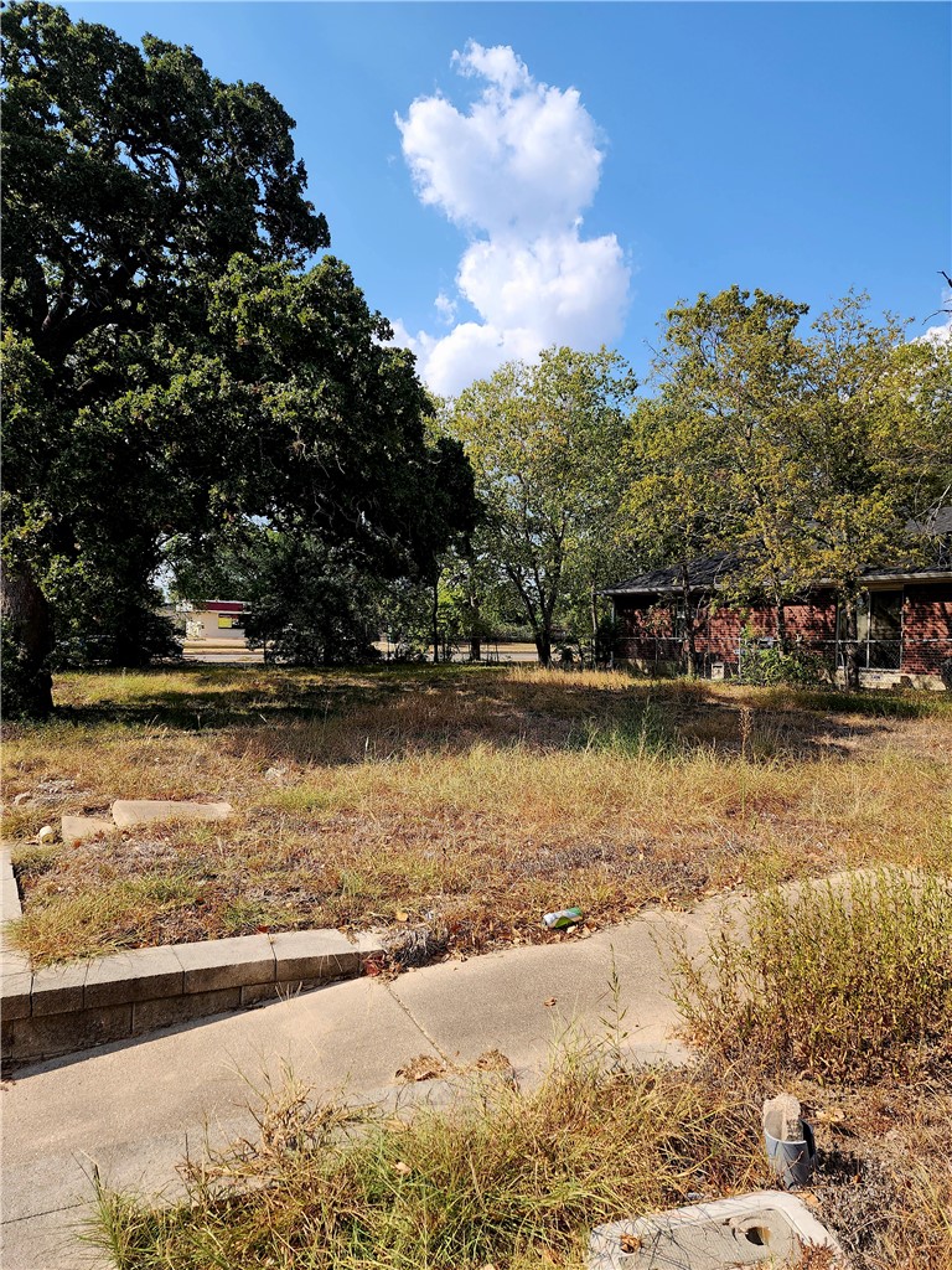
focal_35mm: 23
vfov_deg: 73.9
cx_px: 476
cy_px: 635
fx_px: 843
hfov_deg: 58.9
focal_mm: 6.4
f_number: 1.8
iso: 12
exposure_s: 1/769
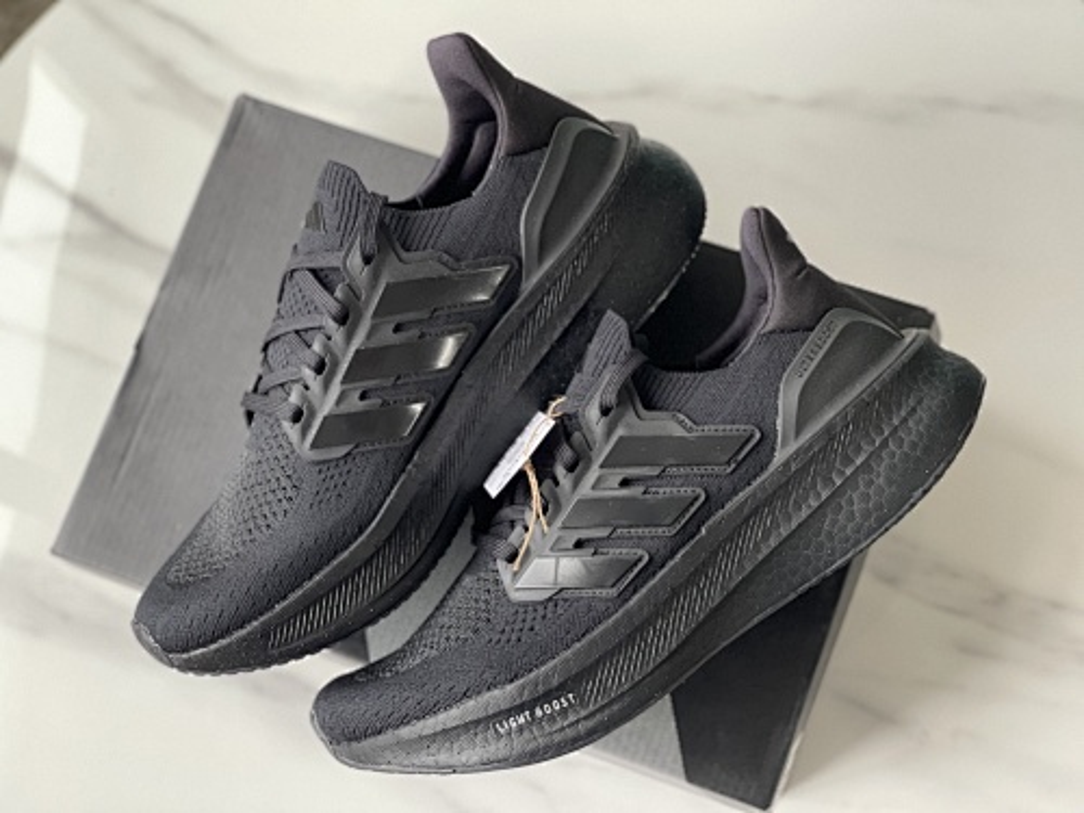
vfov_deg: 22.9
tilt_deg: -75.7
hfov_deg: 30.3
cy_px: 406
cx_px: 542
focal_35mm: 64
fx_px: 2004
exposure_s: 1/40
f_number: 2.2
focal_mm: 7.5
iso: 250
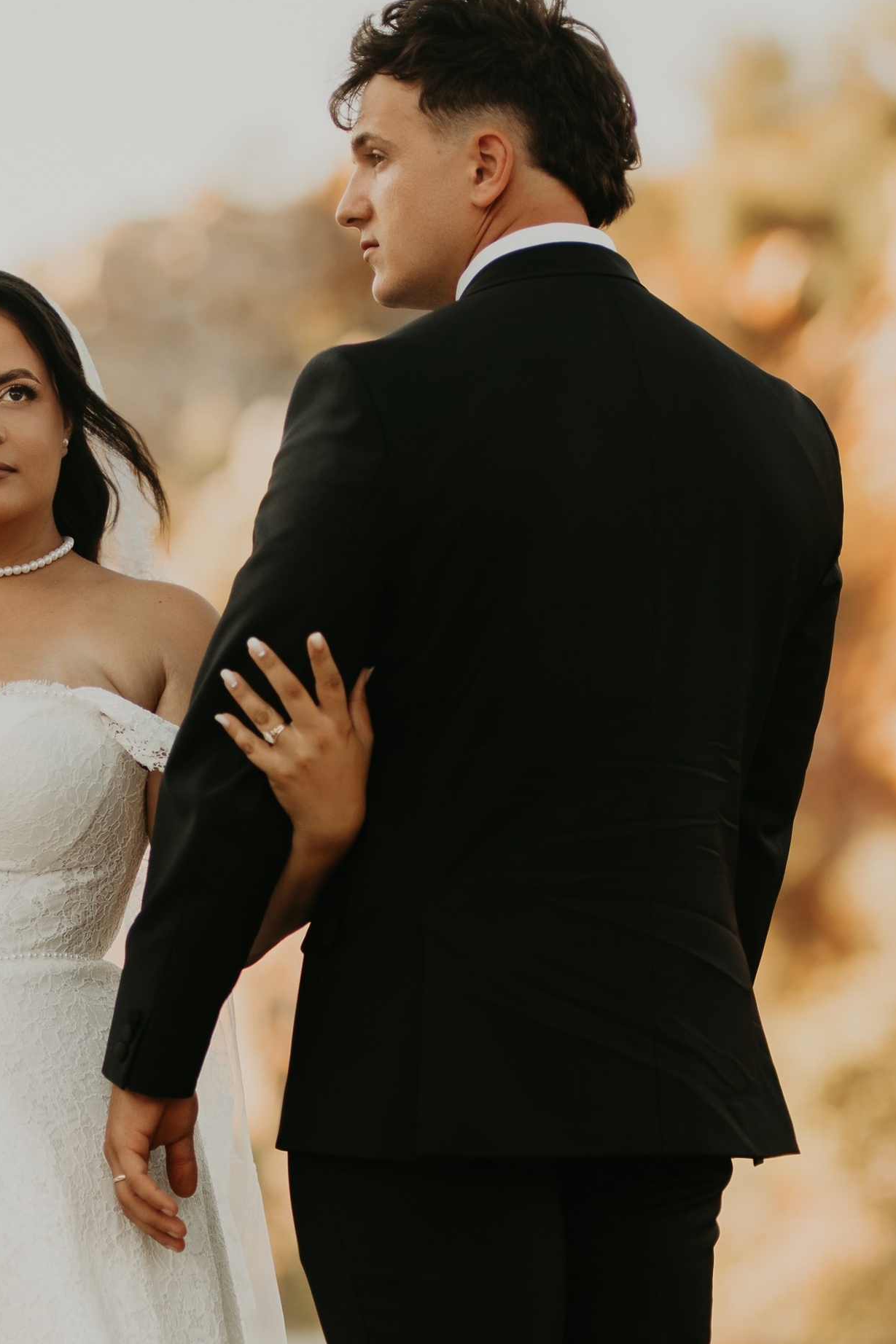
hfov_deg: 7.7
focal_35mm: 177
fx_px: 6609
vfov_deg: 11.6
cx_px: 206
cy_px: 1047
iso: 100
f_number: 1.8
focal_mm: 85
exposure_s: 1/640
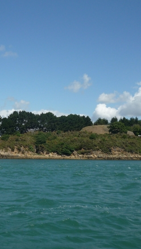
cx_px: 23
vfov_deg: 42.1
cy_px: 123
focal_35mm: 49
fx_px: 325
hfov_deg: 24.0
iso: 100
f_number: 8
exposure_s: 1/250
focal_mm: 5.5
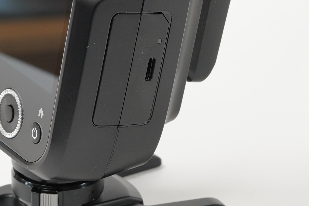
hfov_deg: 9.5
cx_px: 130
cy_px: 8
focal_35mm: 216
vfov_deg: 6.3
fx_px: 1854
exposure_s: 1/10
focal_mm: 90
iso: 1000
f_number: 11
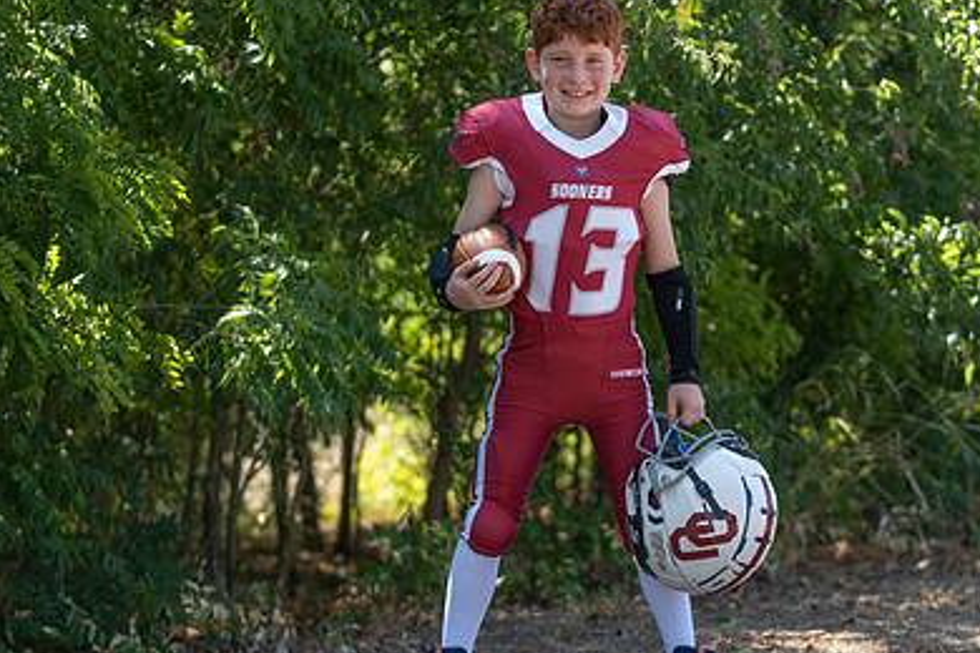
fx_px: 2831
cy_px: 335
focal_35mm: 104
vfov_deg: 13.2
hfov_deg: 19.6
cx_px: 603
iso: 80
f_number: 2.8
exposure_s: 1/320
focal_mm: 70
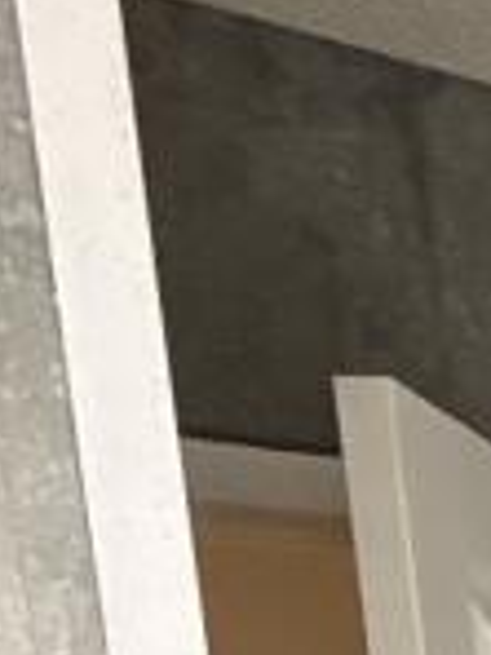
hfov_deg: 10.3
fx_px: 1834
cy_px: 1177
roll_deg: +2.4
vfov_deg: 16.8
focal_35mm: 97
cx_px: 1522
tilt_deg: -8.9
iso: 250
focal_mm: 2.22
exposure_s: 1/99
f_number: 2.2
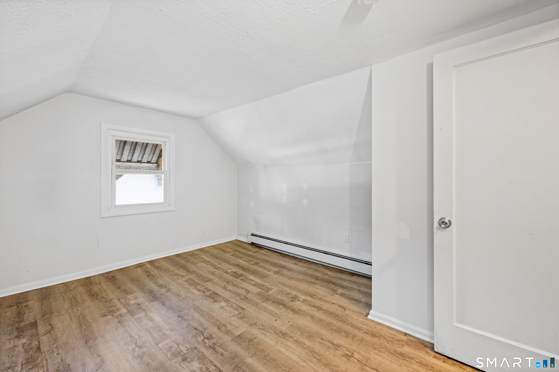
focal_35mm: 14
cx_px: 280
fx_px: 217
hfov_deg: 104.3
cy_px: 186
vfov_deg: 81.2
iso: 250
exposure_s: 1/5
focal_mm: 14
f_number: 8
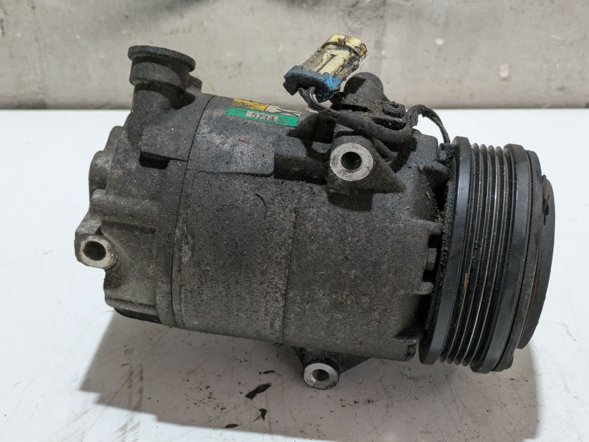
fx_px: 868
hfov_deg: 37.5
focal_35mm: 51
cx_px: 294
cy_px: 221
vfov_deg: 28.6
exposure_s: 1/100
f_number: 1.89
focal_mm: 5.43
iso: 176
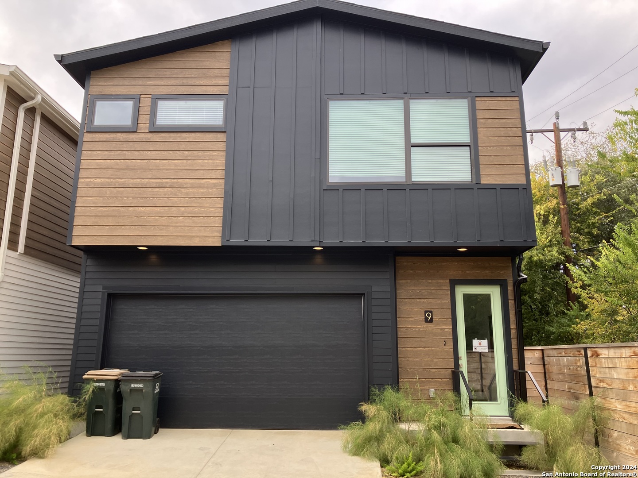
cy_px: 239
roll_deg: -1.1
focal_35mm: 28
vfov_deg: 49.7
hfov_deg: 63.4
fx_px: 516
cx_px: 319
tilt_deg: +13.1
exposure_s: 1/243
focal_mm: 3.99
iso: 32
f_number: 1.8
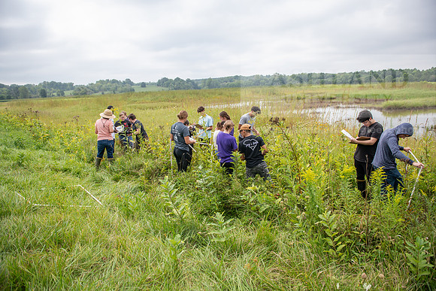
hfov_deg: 73.7
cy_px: 146
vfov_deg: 53.2
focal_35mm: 24
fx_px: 291
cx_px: 218
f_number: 3.5
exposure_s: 1/400
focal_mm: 24
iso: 100
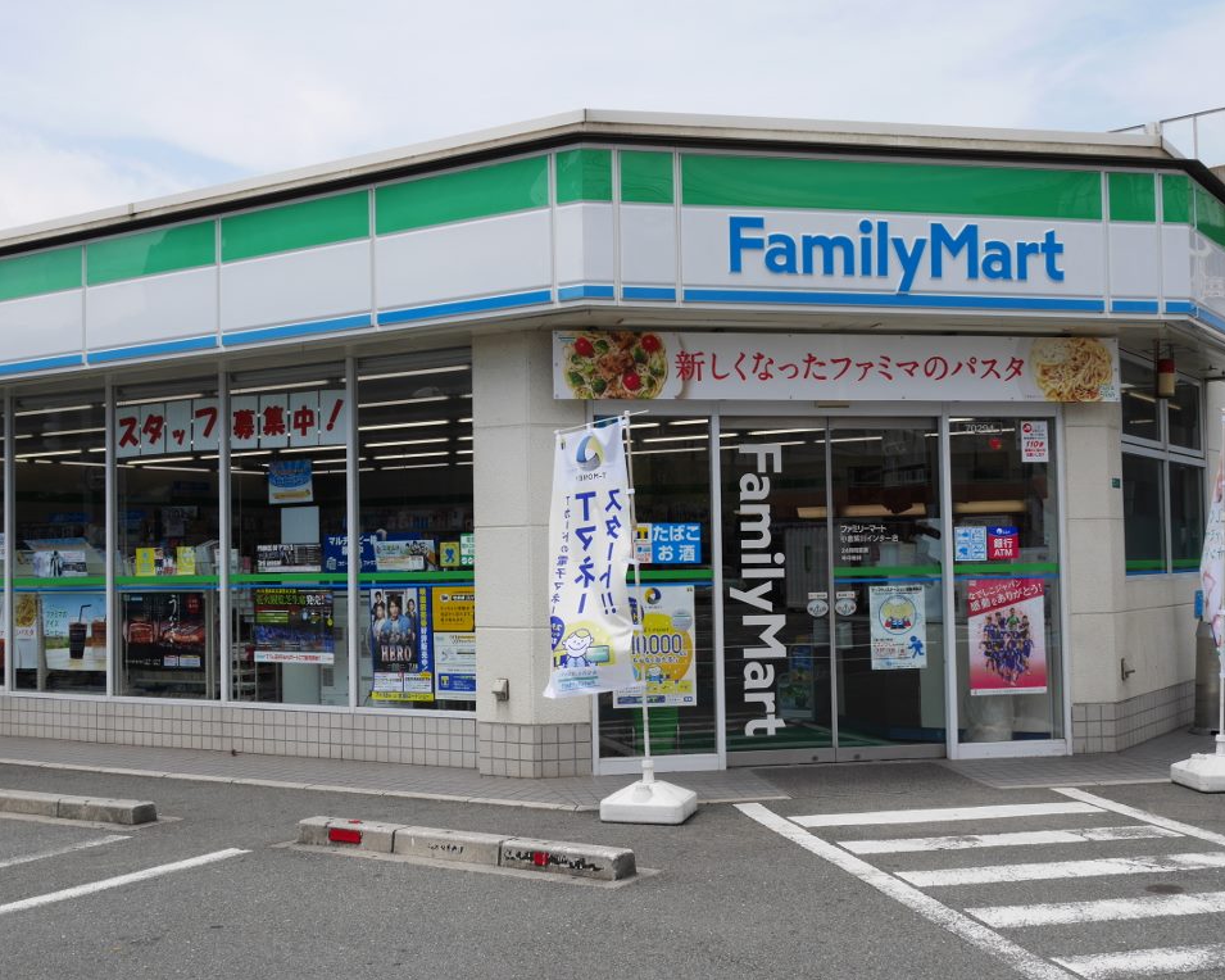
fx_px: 1595
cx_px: 593
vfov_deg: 34.2
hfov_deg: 42.0
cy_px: 492
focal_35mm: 44
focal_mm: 21
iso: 200
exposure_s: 1/400
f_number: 9
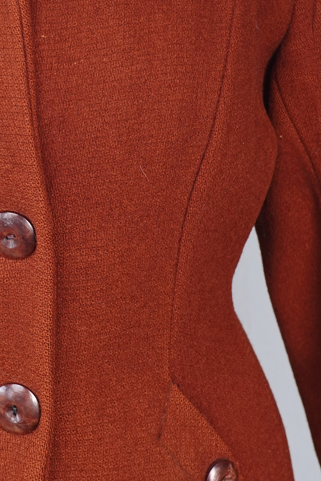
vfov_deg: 21.5
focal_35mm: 95
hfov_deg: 14.2
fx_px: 1271
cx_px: 8
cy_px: 218
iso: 320
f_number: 6.3
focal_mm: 32
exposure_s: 1/25
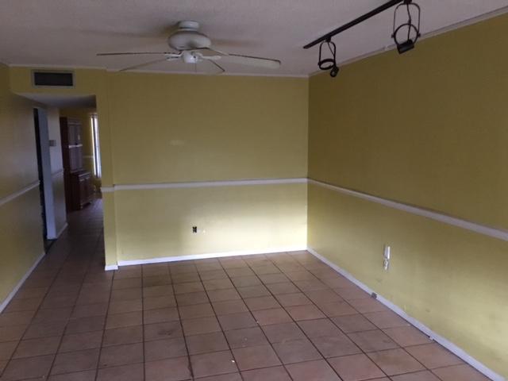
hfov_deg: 61.7
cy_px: 190
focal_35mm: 29
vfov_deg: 48.2
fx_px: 426
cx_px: 254
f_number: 2.2
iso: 320
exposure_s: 1/15
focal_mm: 4.15
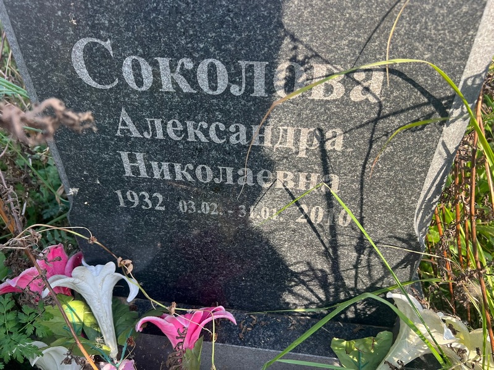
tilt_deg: -41.6
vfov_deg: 53.1
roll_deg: -0.3
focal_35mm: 26
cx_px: 247
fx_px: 371
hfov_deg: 67.3
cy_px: 185
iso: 50
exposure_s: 1/471
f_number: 1.5
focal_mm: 5.7
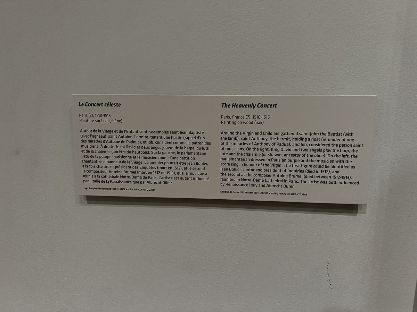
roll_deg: +0.0
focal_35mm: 26
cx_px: 208
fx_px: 313
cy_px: 156
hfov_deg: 67.3
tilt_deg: -8.7
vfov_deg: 53.1
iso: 500
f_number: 1.5
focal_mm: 5.7
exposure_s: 1/38
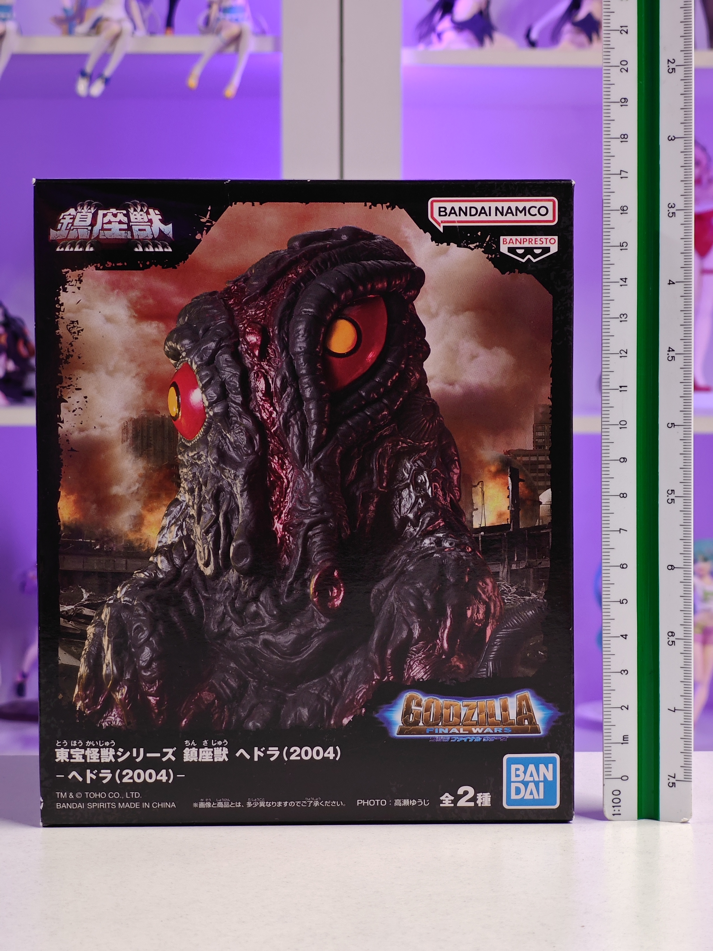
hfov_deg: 18.4
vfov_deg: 24.4
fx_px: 2197
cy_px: 476
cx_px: 356
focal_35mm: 80
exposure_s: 1/15.2
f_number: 2.4
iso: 400
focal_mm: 7.48
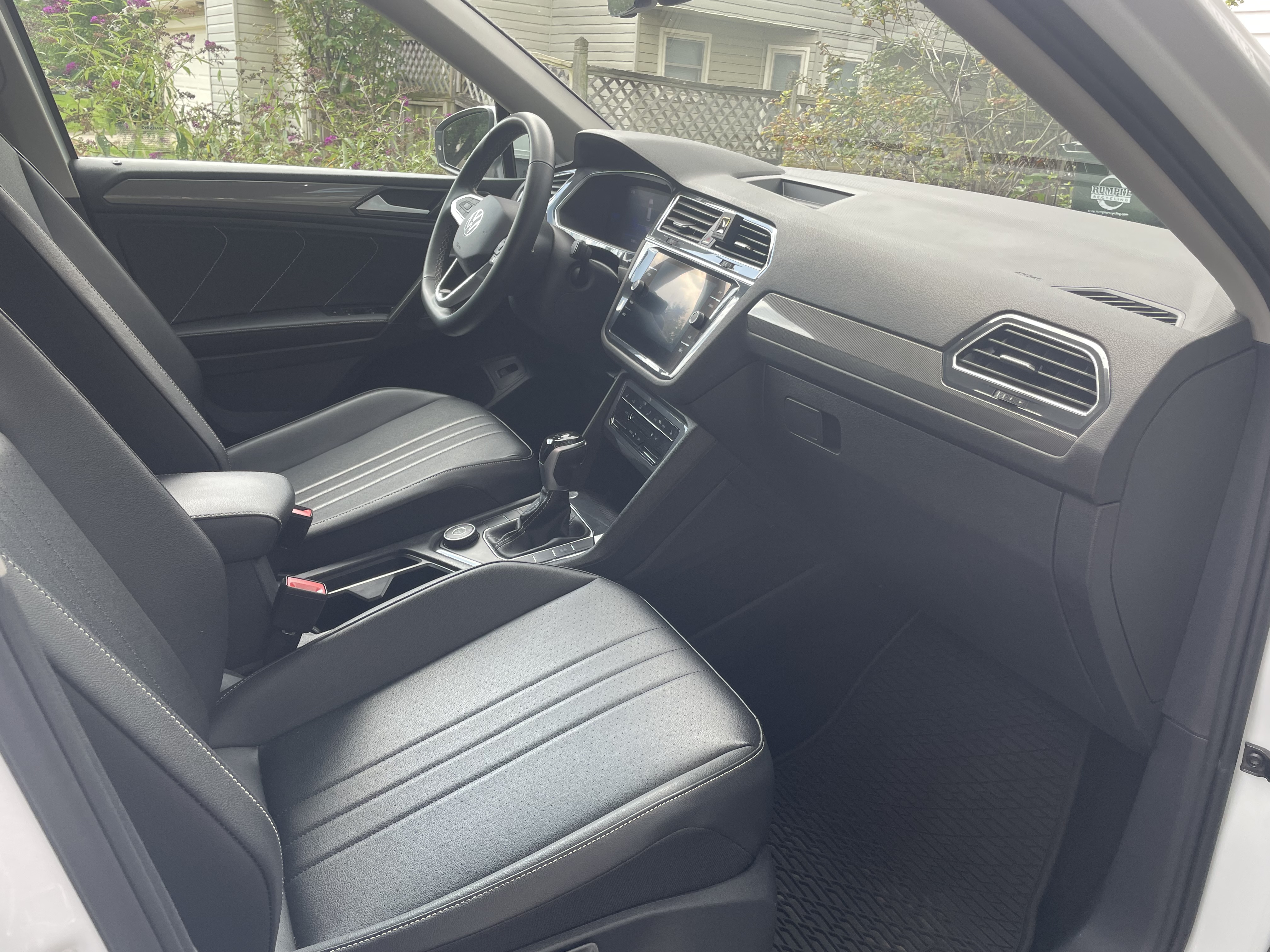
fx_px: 954
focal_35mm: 26
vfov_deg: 53.1
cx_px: 635
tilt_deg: -20.5
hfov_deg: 67.3
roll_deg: -4.0
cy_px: 476
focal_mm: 4.2
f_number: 1.6
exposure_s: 1/121
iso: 32
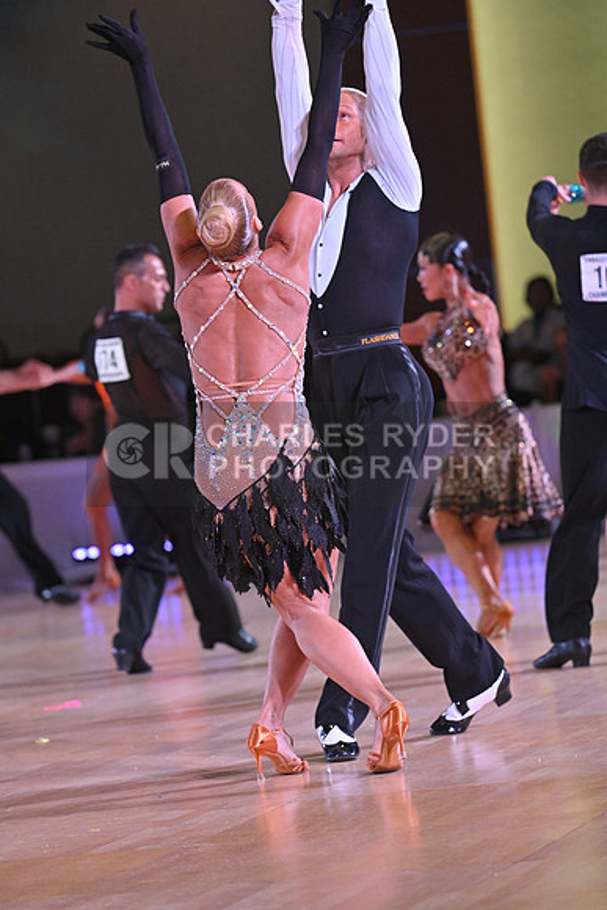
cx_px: 304
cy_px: 455
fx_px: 4802
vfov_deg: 10.8
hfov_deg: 7.2
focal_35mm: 190
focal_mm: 190
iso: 4000
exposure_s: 1/400
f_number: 5
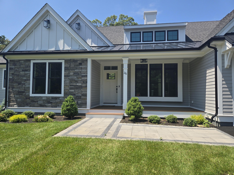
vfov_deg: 58.9
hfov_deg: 73.9
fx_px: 155
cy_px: 88
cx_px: 117
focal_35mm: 23
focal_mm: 5.4
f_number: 1.8
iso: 25
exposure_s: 1/1307
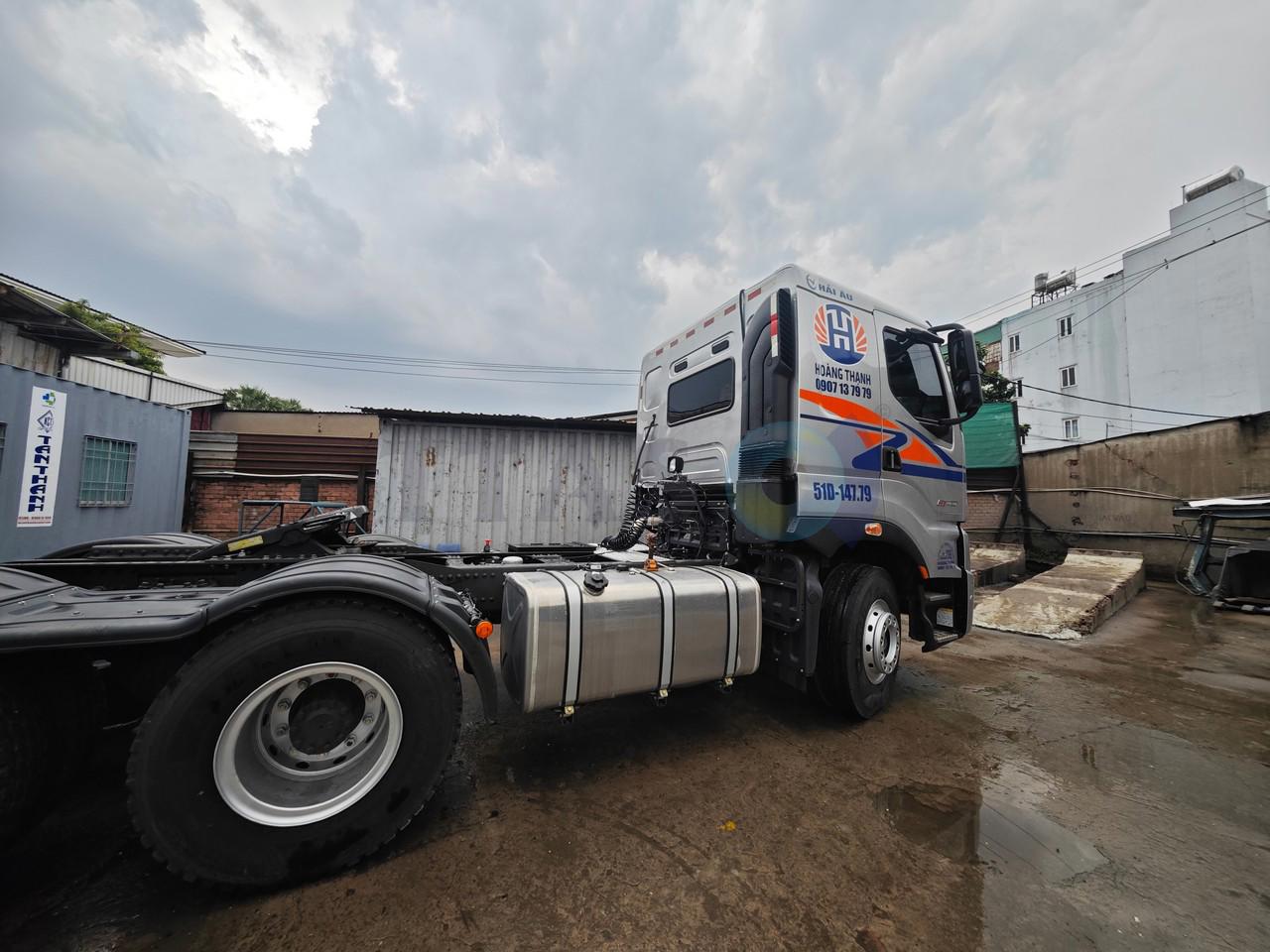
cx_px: 635
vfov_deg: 94.5
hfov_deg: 110.5
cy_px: 476
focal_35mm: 12
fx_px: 440
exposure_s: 1/429
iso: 250
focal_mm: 2.03
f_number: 1.8
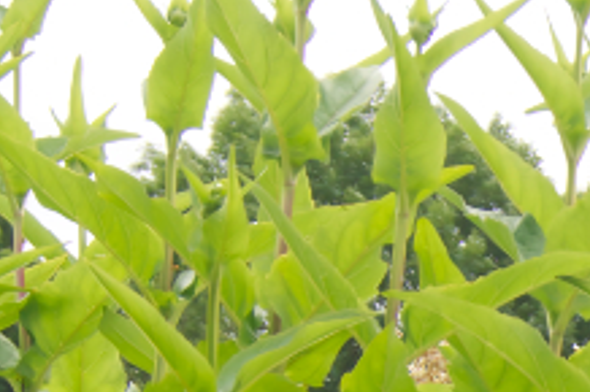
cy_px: 957
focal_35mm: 289
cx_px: 1375
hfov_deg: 6.8
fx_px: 4729
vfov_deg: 4.6
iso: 100
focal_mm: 35
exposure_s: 1/80
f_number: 8
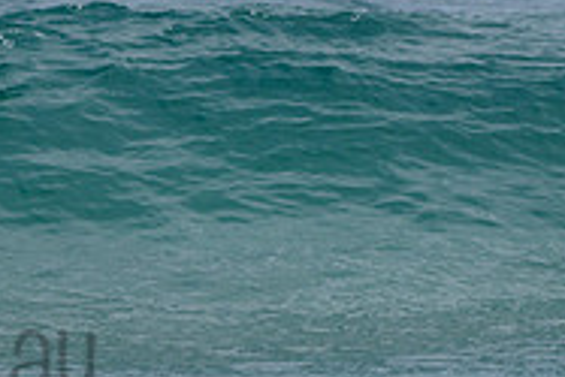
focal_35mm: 1898
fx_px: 29810
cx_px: -43
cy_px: 231
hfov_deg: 1.1
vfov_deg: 0.7
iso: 90
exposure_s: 1/2000
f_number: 5.6
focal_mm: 500
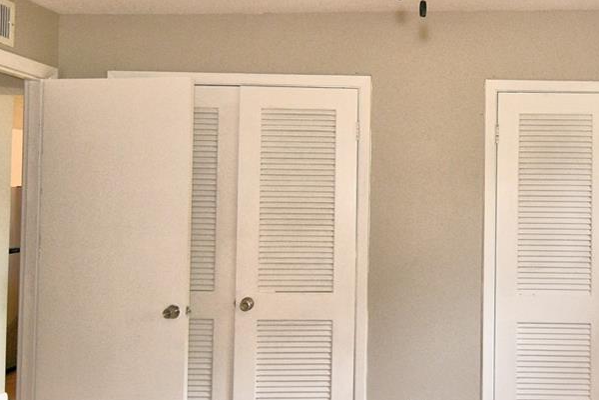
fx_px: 666
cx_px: 459
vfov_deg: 33.4
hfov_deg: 46.5
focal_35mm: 40
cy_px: 180
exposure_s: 1/60
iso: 180
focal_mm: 10
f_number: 4.5
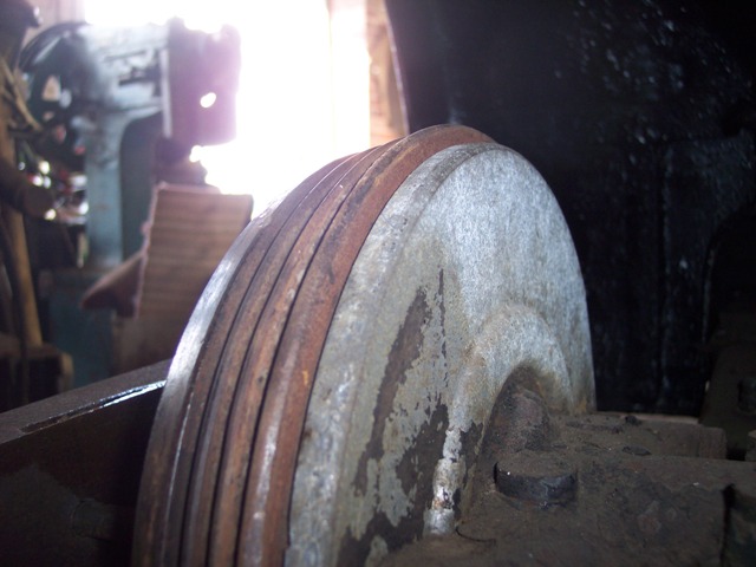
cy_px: 284
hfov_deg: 49.0
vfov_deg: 37.7
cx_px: 378
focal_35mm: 38
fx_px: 830
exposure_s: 1/30
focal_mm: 8
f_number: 2.8
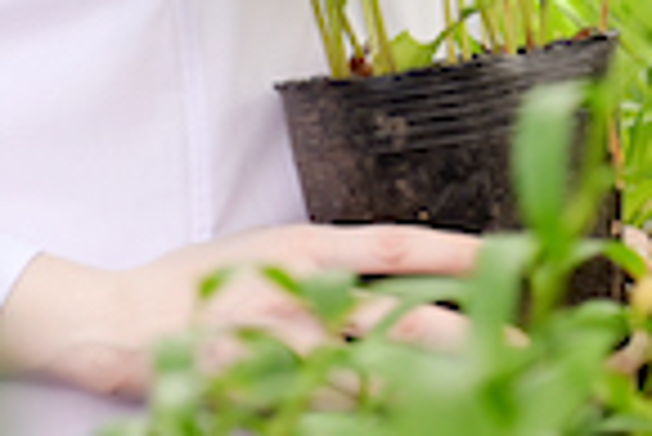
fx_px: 5674
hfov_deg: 6.5
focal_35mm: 313
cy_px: -283
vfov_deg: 4.4
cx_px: 688
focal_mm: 70
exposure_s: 1/125
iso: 640
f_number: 2.8
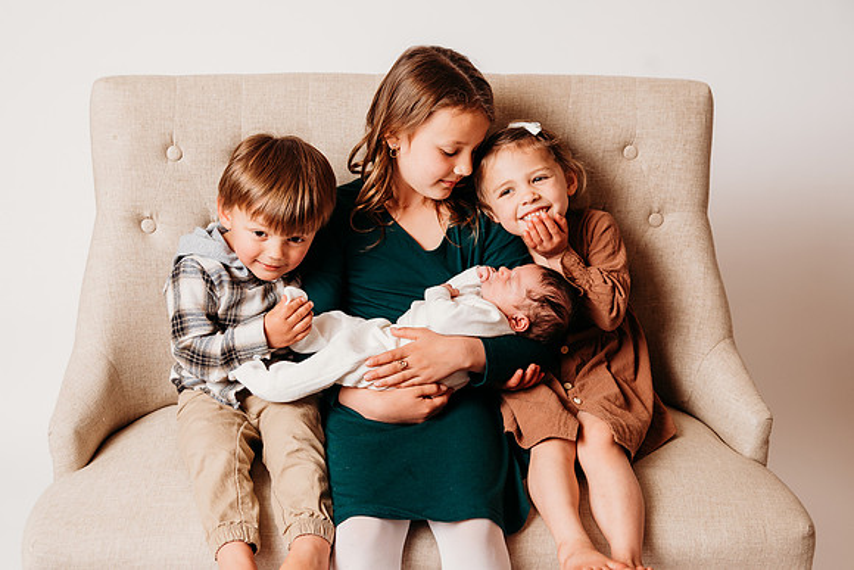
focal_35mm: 53
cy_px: 299
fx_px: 1269
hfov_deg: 37.2
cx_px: 417
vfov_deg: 25.3
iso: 100
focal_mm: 48
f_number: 4
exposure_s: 1/160
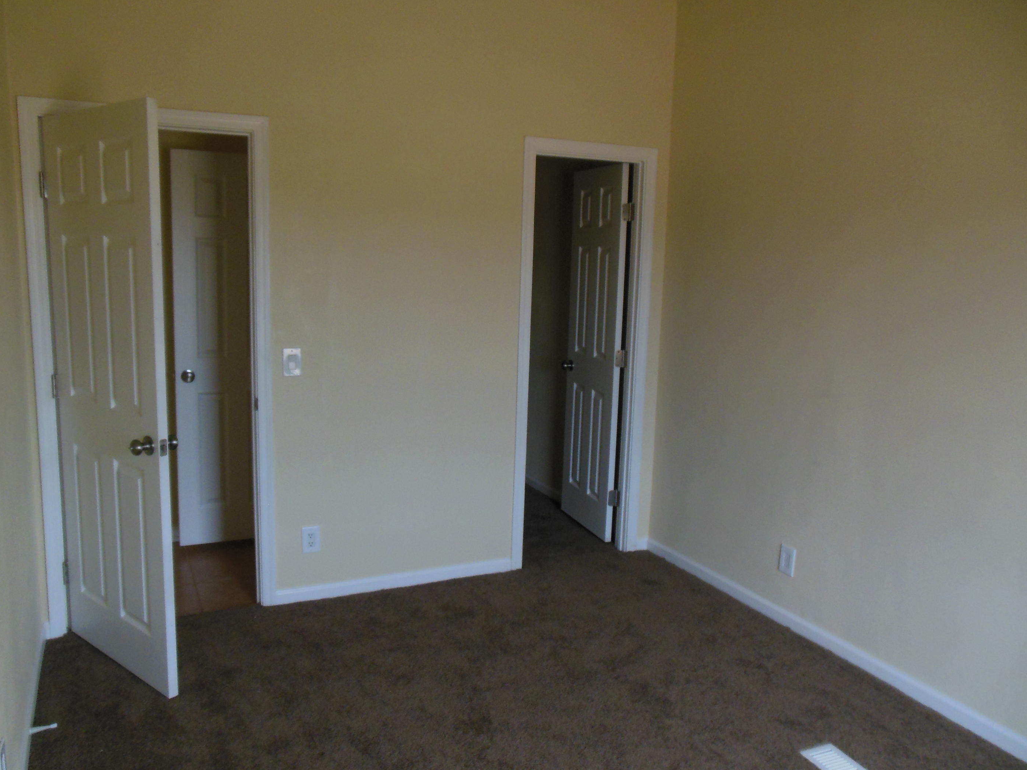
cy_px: 382
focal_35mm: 27
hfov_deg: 65.3
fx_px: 801
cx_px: 494
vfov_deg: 51.3
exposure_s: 1/250
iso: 320
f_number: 3.2
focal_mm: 4.5
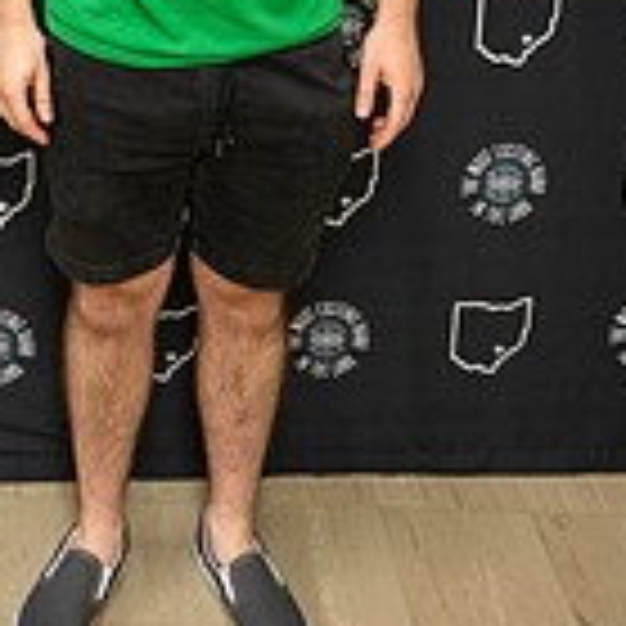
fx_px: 1350
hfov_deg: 25.3
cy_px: -279
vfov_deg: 22.2
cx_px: 68
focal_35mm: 66
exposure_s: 1/60
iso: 1250
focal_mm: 24
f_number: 4
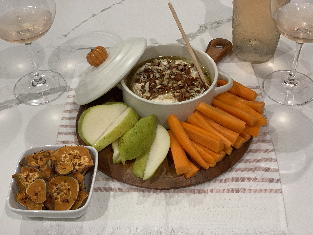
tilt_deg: -44.0
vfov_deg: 28.0
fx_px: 470
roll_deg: +2.0
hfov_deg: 36.8
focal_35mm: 52
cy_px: 118
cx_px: 156
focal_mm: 6
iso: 125
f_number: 2.4
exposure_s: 1/60
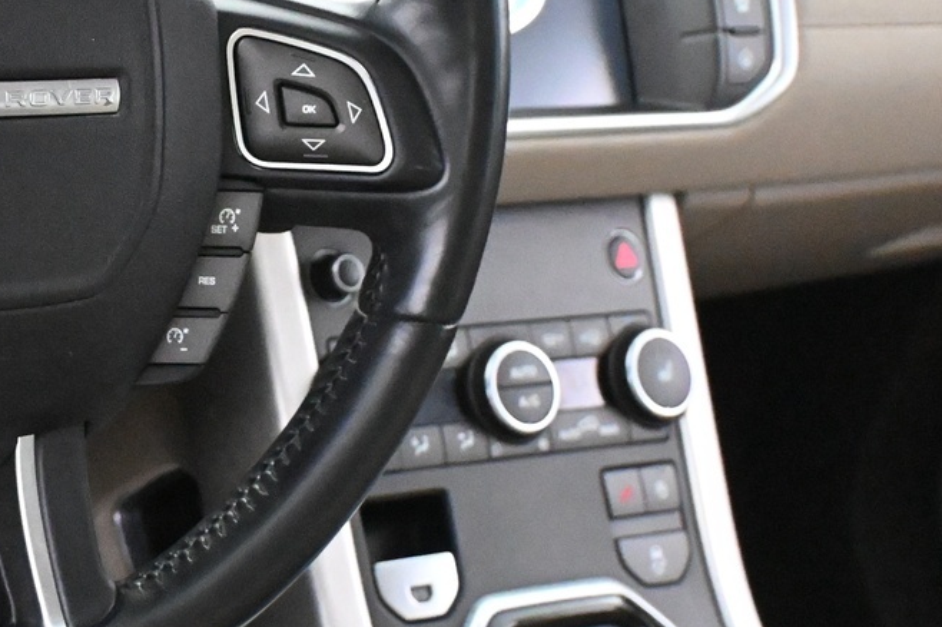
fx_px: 2657
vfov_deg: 13.4
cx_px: -74
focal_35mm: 102
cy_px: 107
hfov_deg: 19.3
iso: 12800
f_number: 4.5
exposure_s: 1/60
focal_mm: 27.5
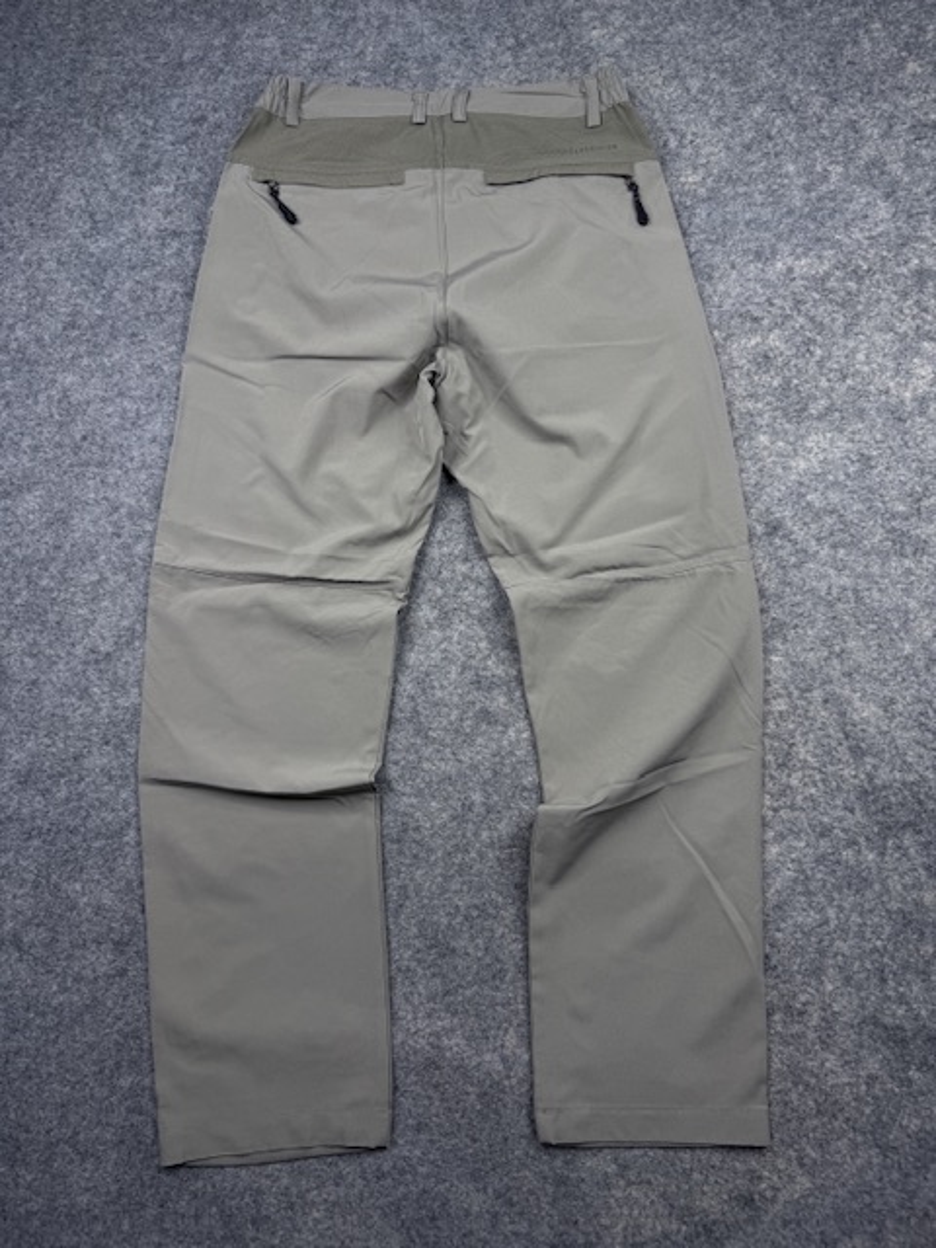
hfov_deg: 56.8
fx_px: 865
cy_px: 624
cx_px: 468
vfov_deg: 71.6
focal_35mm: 24
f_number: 1.78
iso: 64
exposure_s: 1/247
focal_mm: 6.76
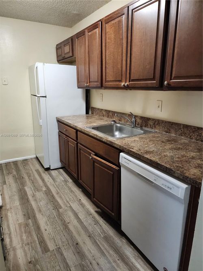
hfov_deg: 58.9
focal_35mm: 23
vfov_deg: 73.9
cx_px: 102
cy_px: 136
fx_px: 180
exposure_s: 1/120
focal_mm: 6.4
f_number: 1.8
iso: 1000
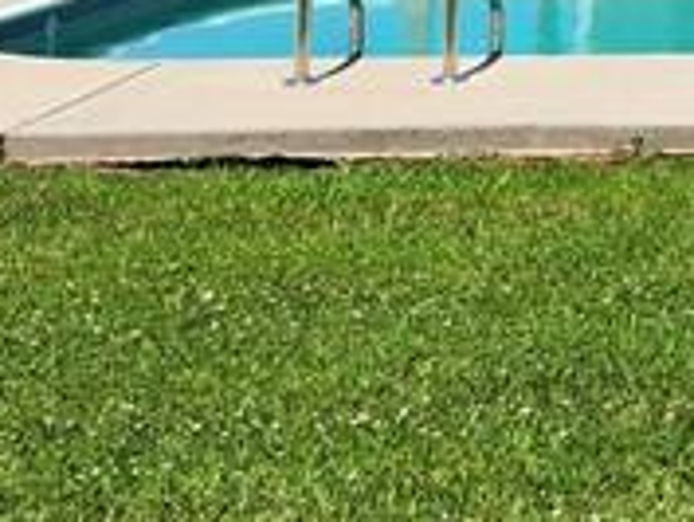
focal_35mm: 133
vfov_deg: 10.1
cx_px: 1290
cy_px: -597
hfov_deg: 13.2
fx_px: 2668
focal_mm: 6.4
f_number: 1.8
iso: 12
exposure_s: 1/1406
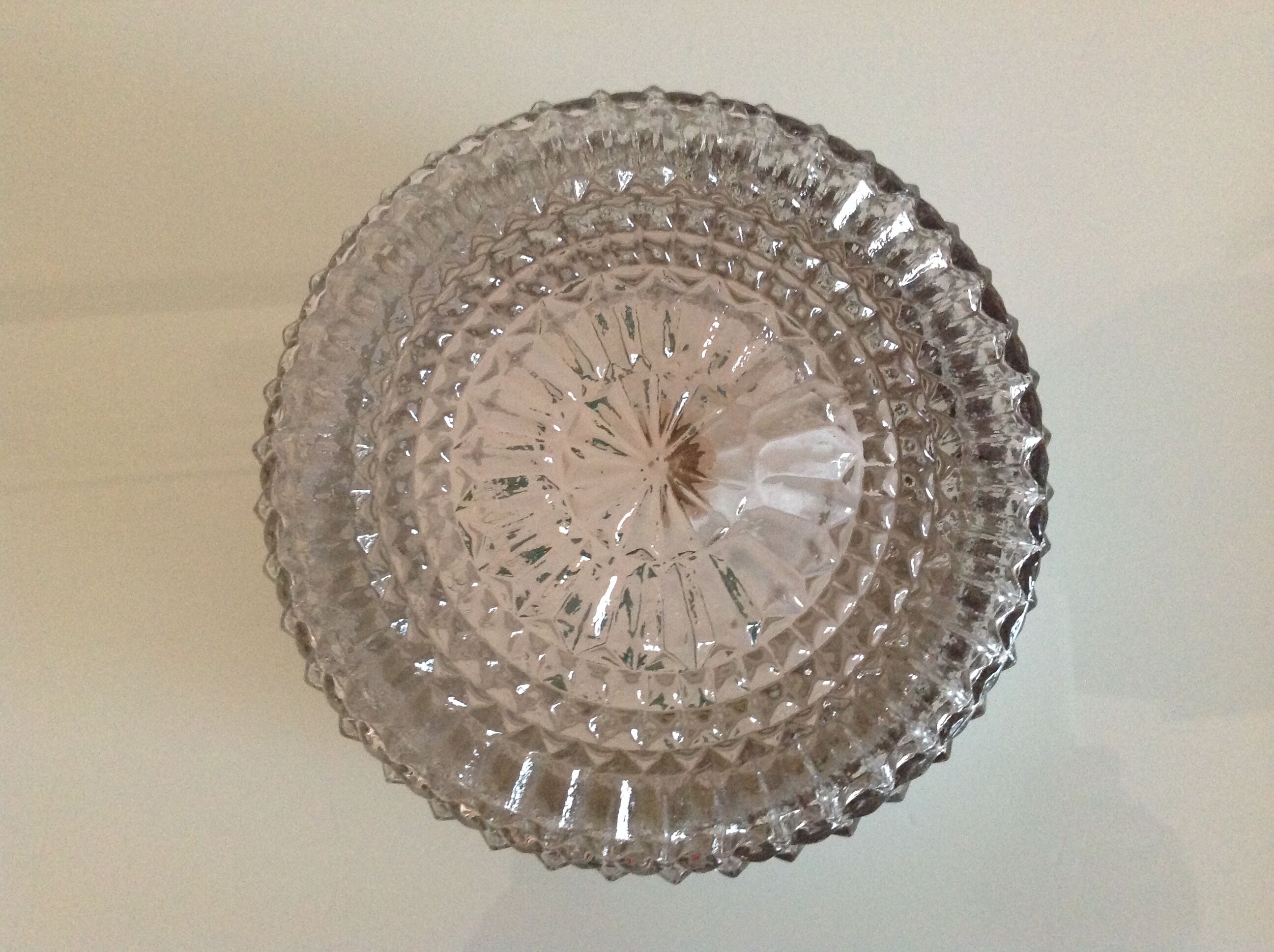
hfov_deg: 52.7
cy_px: 476
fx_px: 1286
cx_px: 637
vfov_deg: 40.6
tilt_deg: -83.8
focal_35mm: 35
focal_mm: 4.28
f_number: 2.4
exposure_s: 1/15
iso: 400
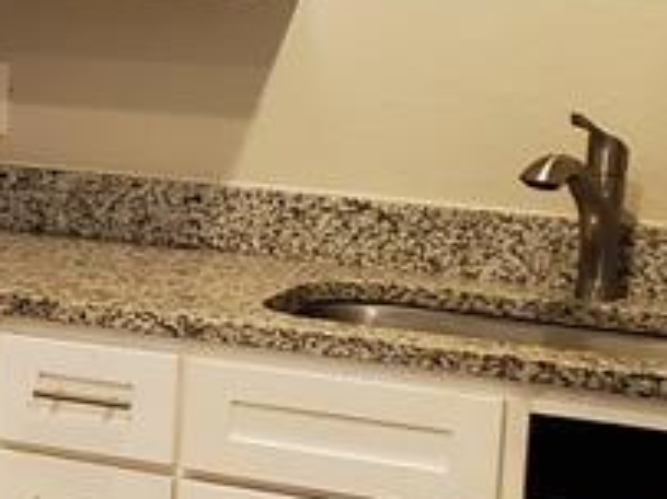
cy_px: 223
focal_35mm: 131
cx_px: -460
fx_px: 2523
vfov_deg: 11.3
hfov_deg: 13.7
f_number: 2.4
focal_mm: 4.3
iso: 250
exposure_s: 1/60
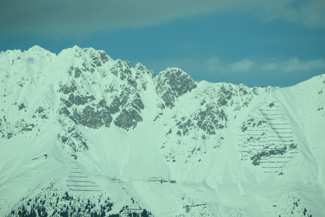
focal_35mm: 450
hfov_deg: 4.6
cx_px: 162
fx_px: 4062
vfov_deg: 3.1
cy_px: 108
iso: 200
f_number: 7.1
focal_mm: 300
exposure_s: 1/800
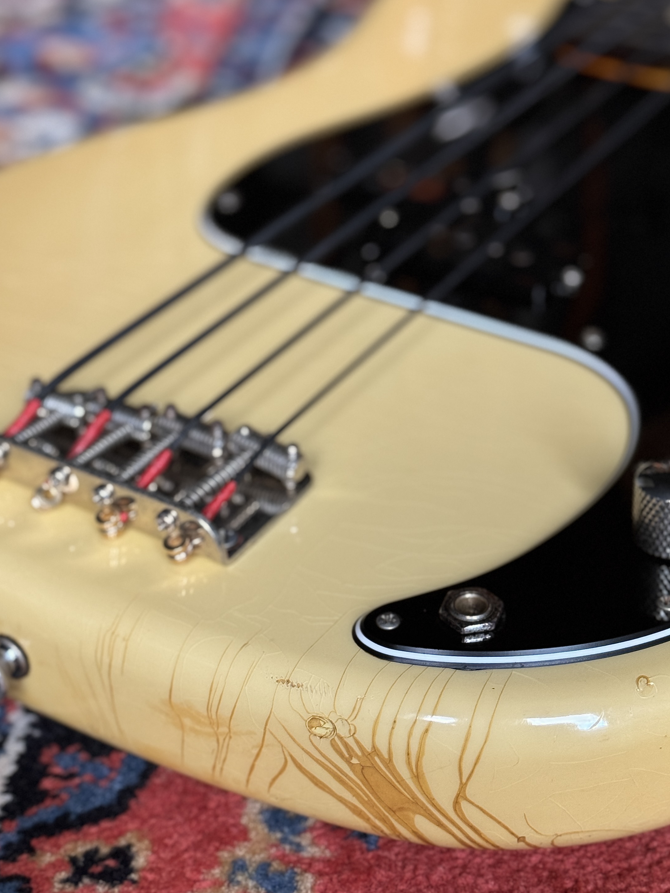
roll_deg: +2.6
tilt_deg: -32.6
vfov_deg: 29.0
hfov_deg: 21.9
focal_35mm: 67
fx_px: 1729
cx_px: 405
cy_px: 401
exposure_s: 1/59
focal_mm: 6.76
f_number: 1.78
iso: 250
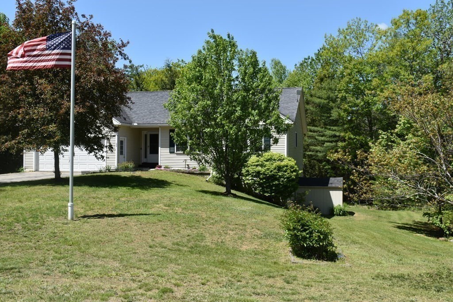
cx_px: 226
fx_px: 472
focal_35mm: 38
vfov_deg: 35.5
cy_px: 151
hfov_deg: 51.3
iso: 100
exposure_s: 1/250
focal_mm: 25
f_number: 8
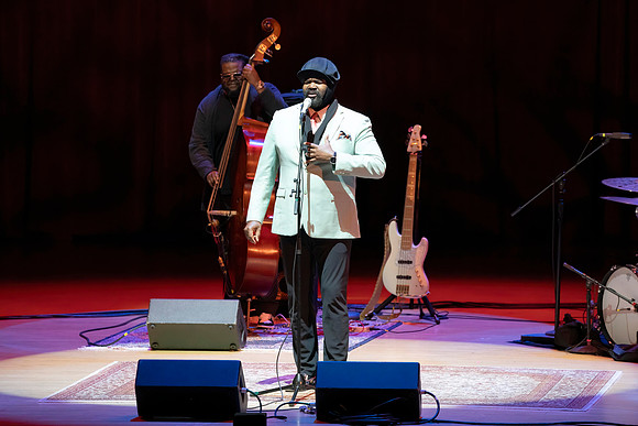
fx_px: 5371
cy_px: 213
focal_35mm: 303
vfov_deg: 4.5
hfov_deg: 6.8
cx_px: 319
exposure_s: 1/250
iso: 6400
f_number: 7.1
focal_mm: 303
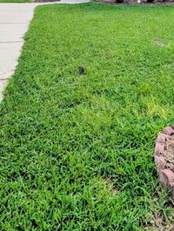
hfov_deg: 45.6
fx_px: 201
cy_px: -7
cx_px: 125
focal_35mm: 30
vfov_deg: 48.0
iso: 53
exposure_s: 1/8333
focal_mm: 2.02
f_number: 1.7
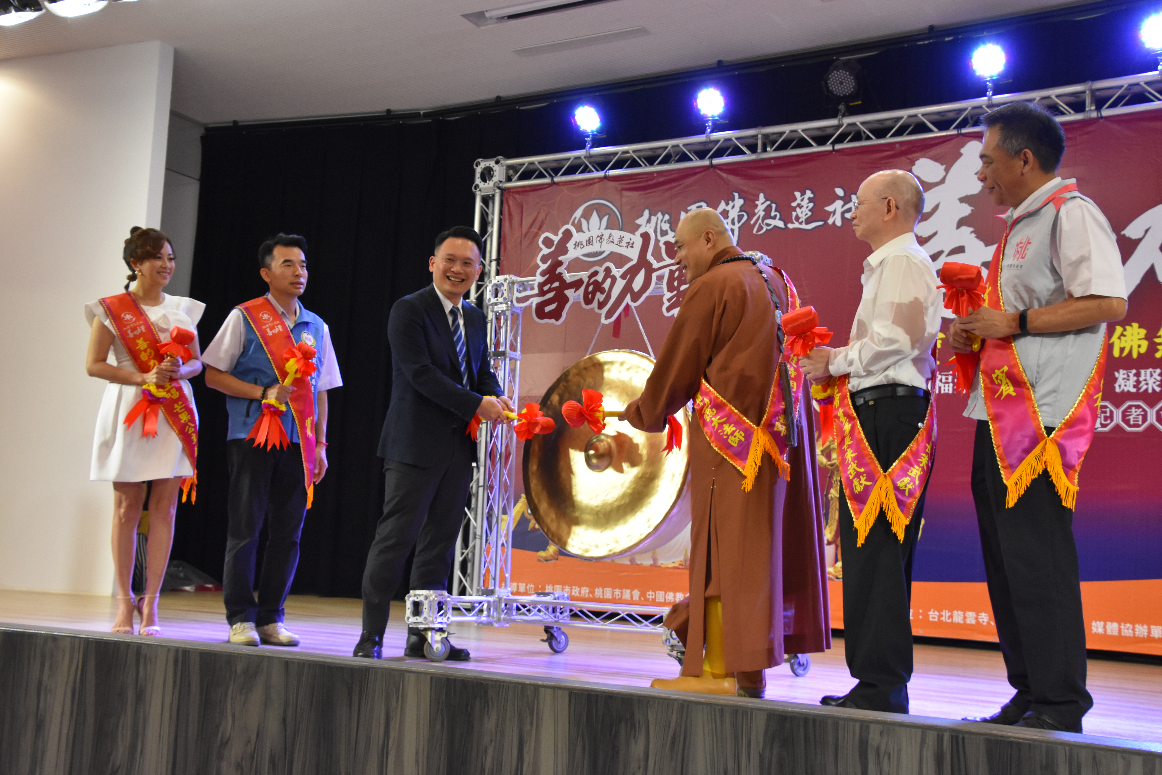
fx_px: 1259
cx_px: 581
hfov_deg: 49.6
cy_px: 388
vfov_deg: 34.2
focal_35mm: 39
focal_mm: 26
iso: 1600
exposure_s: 1/125
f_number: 5.6
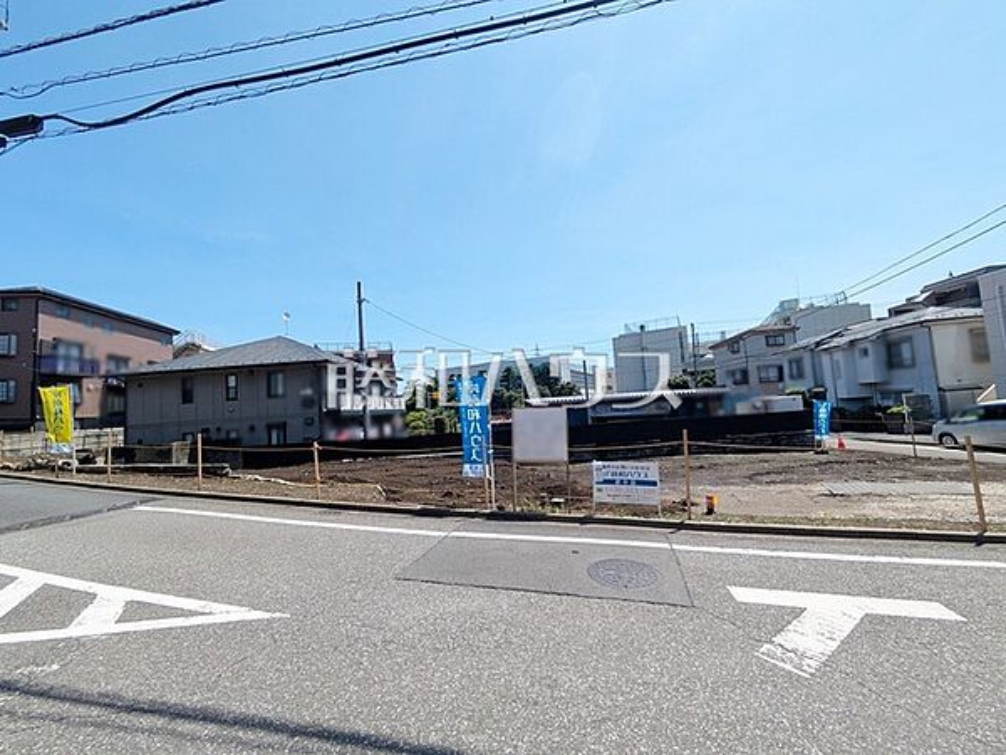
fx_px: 407
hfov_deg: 102.1
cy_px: 378
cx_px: 503
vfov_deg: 85.7
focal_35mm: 14
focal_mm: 1.83
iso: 50
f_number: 2.2
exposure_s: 1/1852
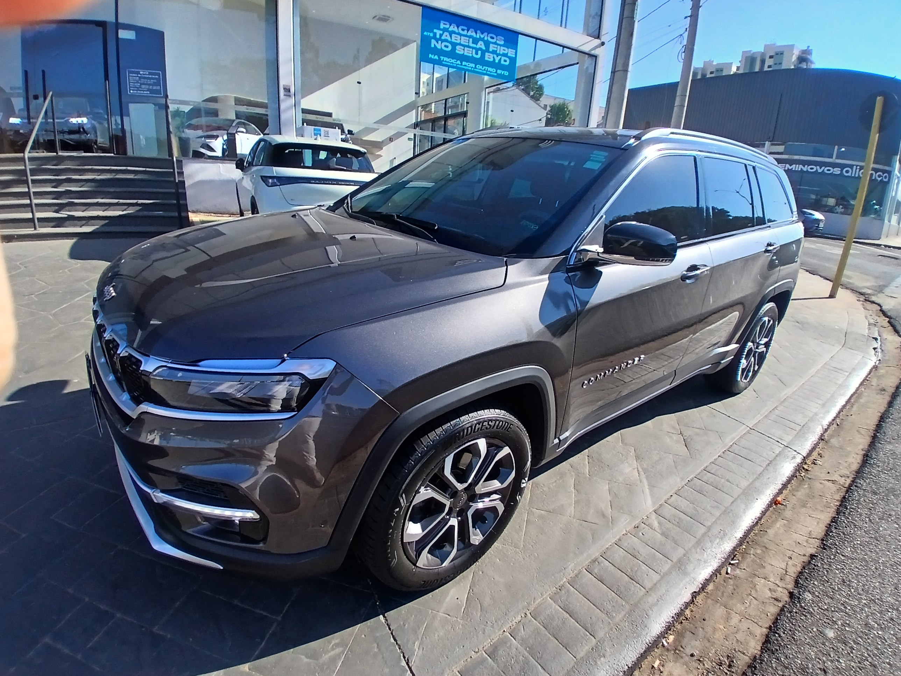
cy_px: 338
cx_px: 450
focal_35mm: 17
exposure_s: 1/714
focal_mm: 1.4
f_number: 2.2
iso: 50
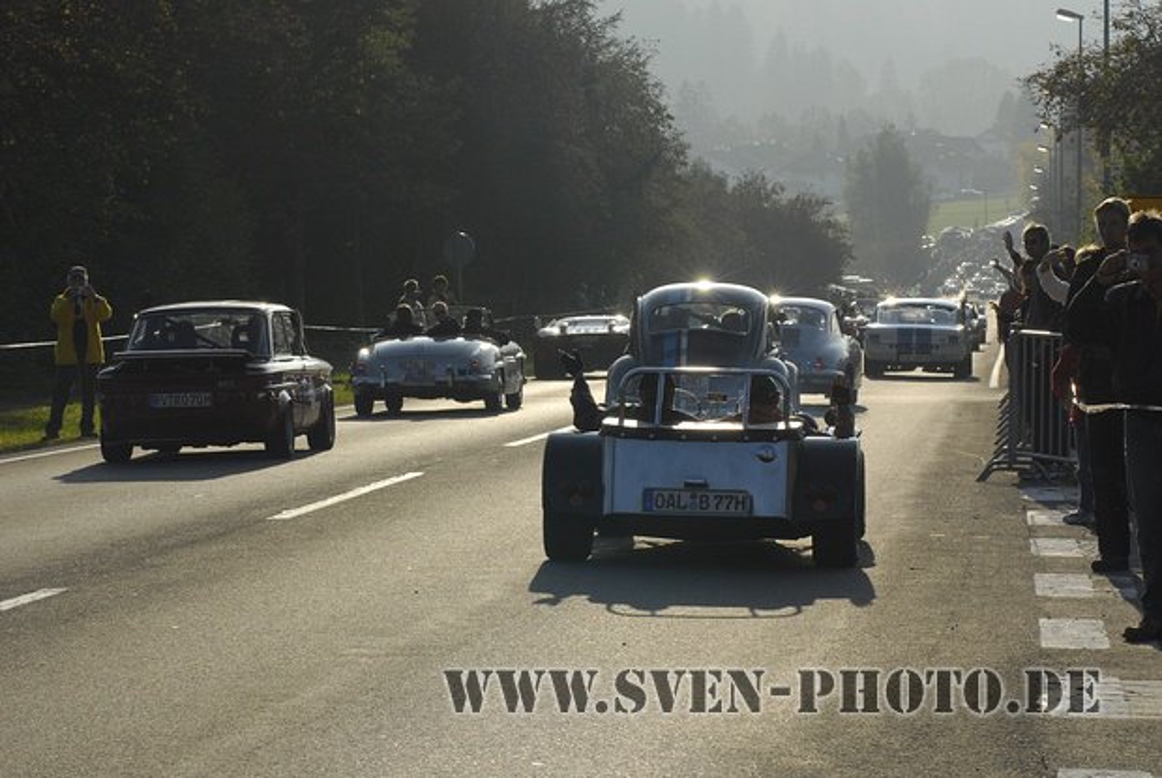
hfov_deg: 15.9
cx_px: 581
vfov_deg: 10.7
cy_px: 389
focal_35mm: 129
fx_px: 4169
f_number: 13
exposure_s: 1/500
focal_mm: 86
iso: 320
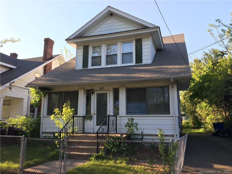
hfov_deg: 61.7
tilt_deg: +10.9
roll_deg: -1.0
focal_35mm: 29
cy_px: 87
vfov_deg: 48.2
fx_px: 194
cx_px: 116
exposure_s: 1/216
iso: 25
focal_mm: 4.15
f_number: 2.2
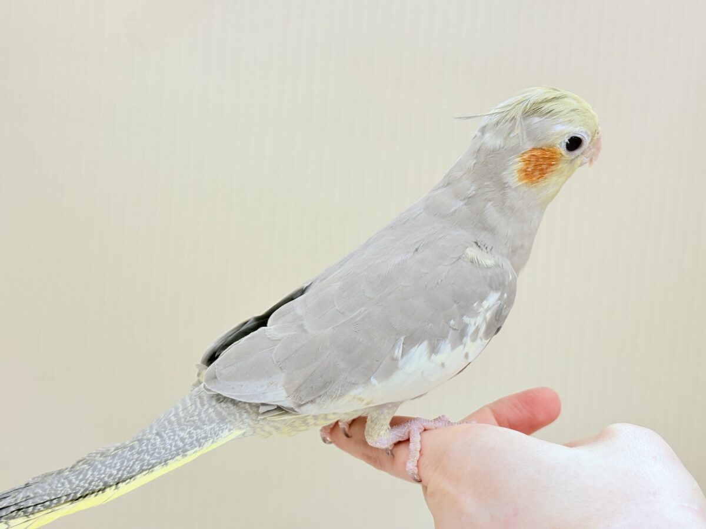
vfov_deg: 28.0
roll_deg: -2.2
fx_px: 1061
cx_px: 353
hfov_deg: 36.8
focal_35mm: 52
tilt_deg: -2.4
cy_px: 264
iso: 50
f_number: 1.6
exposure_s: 1/90
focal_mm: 5.96
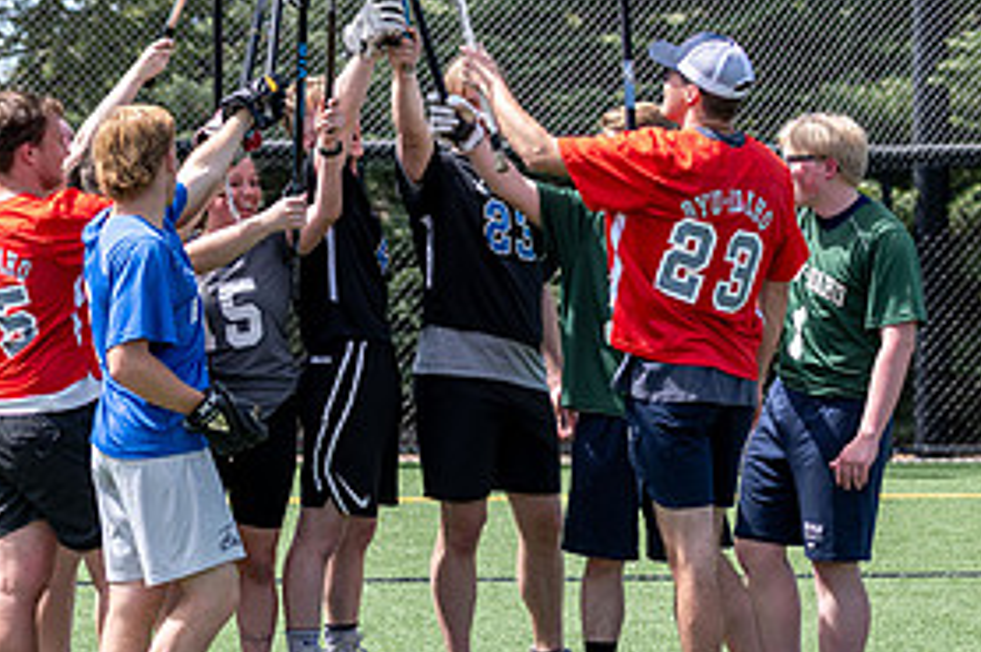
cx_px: 357
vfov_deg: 9.2
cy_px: 207
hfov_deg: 13.8
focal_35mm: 149
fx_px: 4058
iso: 100
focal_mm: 70
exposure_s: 1/2000
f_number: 2.8
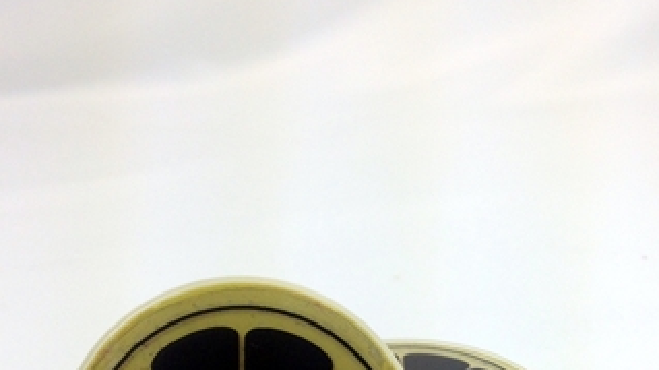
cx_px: 384
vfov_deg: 18.3
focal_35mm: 62
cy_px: 459
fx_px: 1083
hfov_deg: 33.8
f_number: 2.4
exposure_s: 1/174
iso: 50
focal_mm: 4.12
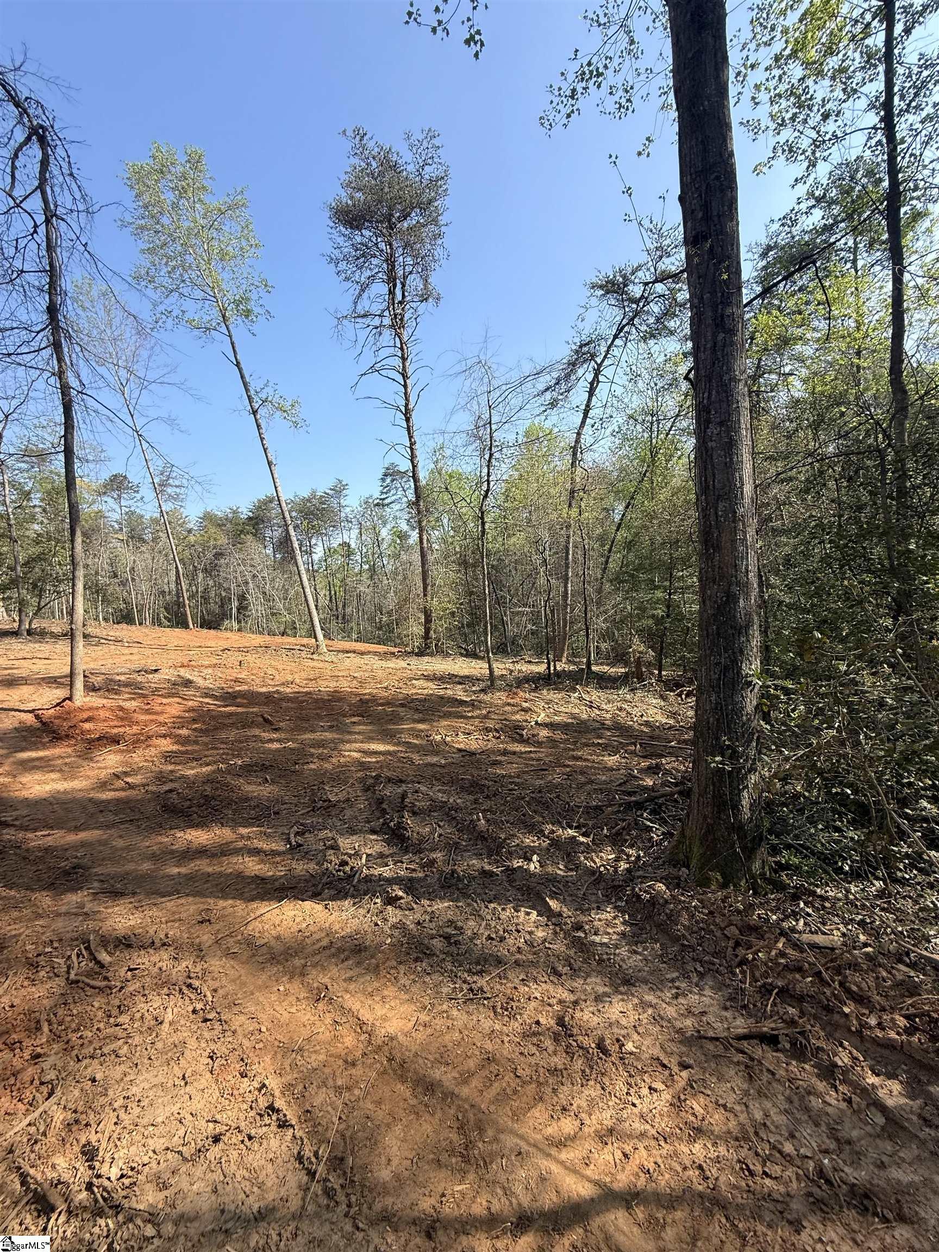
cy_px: 626
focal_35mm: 14
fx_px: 506
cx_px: 470
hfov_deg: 85.7
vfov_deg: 102.1
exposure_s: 1/717
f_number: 2.2
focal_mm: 2.22
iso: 50
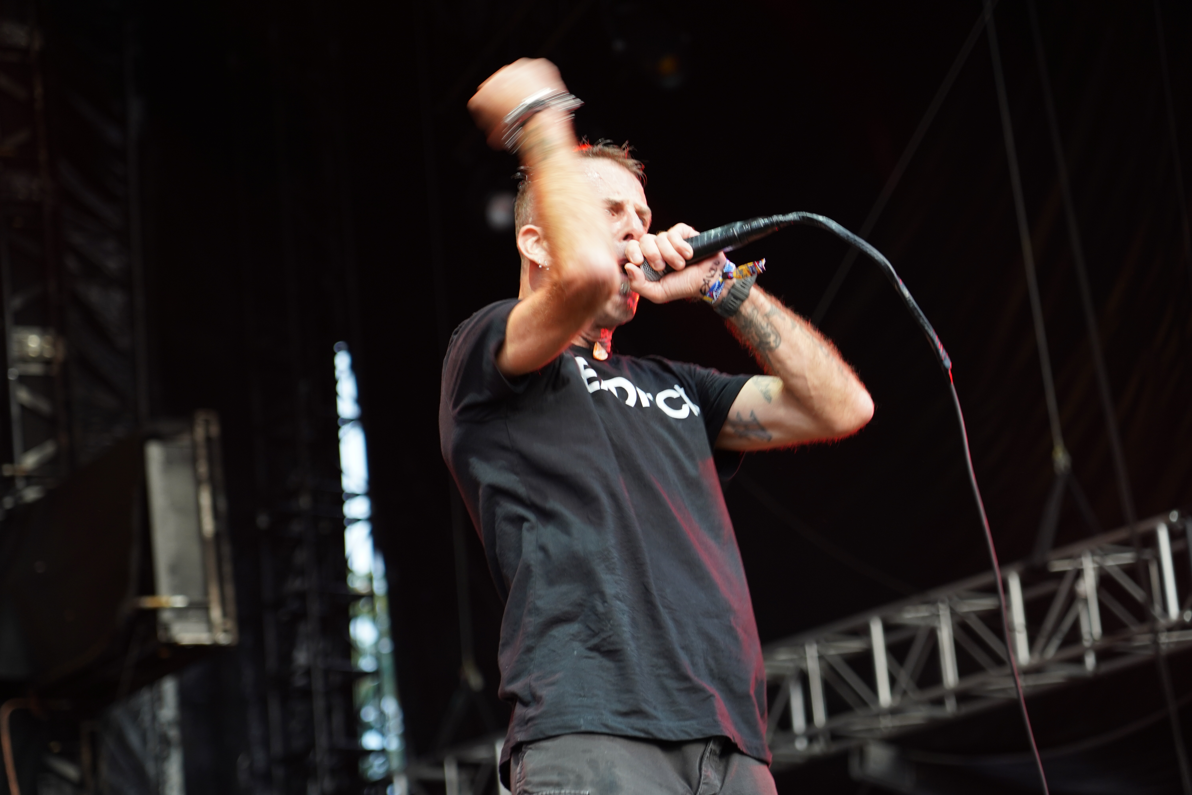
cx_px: 596
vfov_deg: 13.0
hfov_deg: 19.5
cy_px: 398
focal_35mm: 105
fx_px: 3476
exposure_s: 1/125
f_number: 4
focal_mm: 105
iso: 800
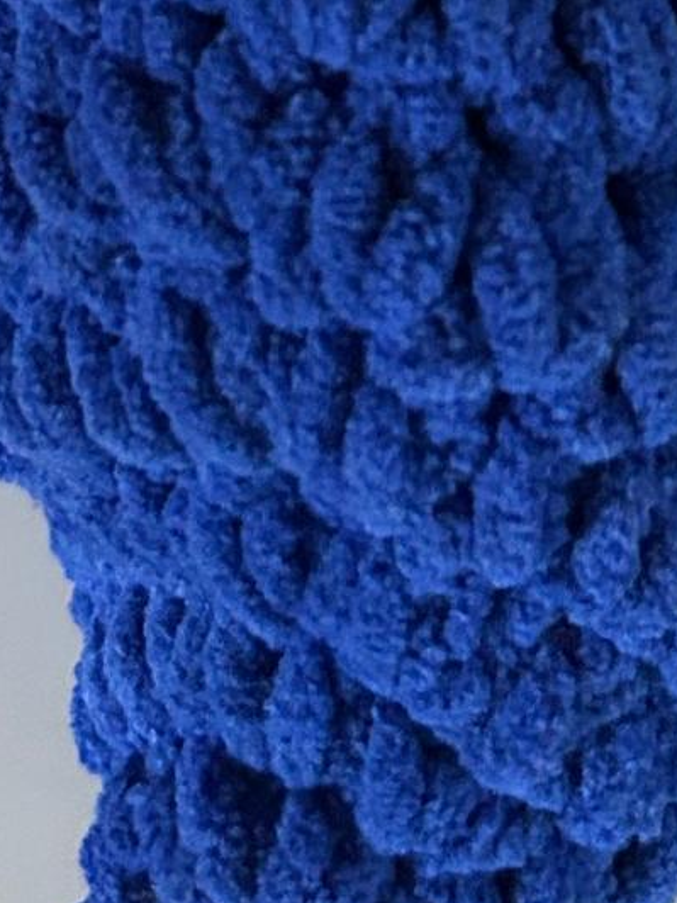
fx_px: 3260
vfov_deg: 14.0
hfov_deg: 11.8
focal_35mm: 125
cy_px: -708
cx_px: 590
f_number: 1.5
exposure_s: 1/30
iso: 500
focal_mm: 5.7
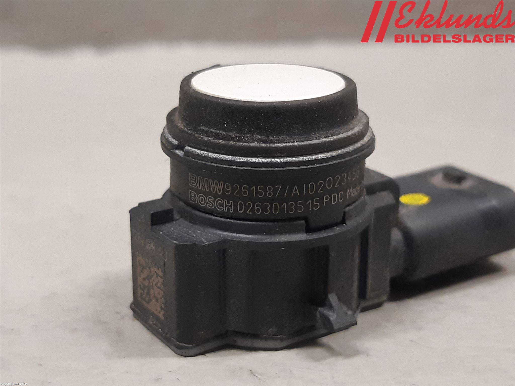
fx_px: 387
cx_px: 258
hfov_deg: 67.3
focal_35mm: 26
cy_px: 193
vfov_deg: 53.1
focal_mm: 3.93
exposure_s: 1/50
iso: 200
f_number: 1.7
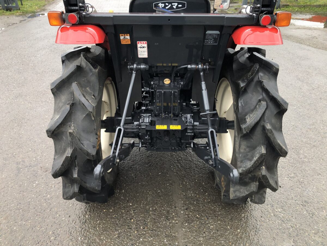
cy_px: 123
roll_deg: -0.5
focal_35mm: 28
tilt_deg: -32.3
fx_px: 265
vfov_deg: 49.7
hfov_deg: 63.4
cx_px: 164
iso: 50
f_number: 1.8
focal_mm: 3.99
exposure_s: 1/120
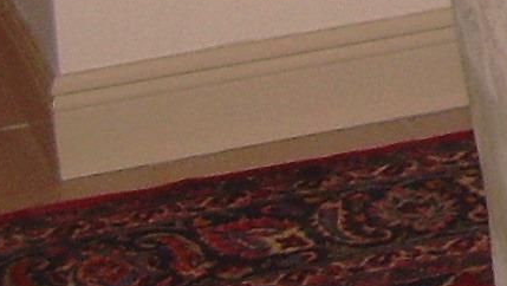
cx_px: 1197
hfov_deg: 8.9
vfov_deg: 5.2
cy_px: -637
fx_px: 2946
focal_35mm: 219
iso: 50
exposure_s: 1/60
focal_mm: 6.3
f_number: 2.8
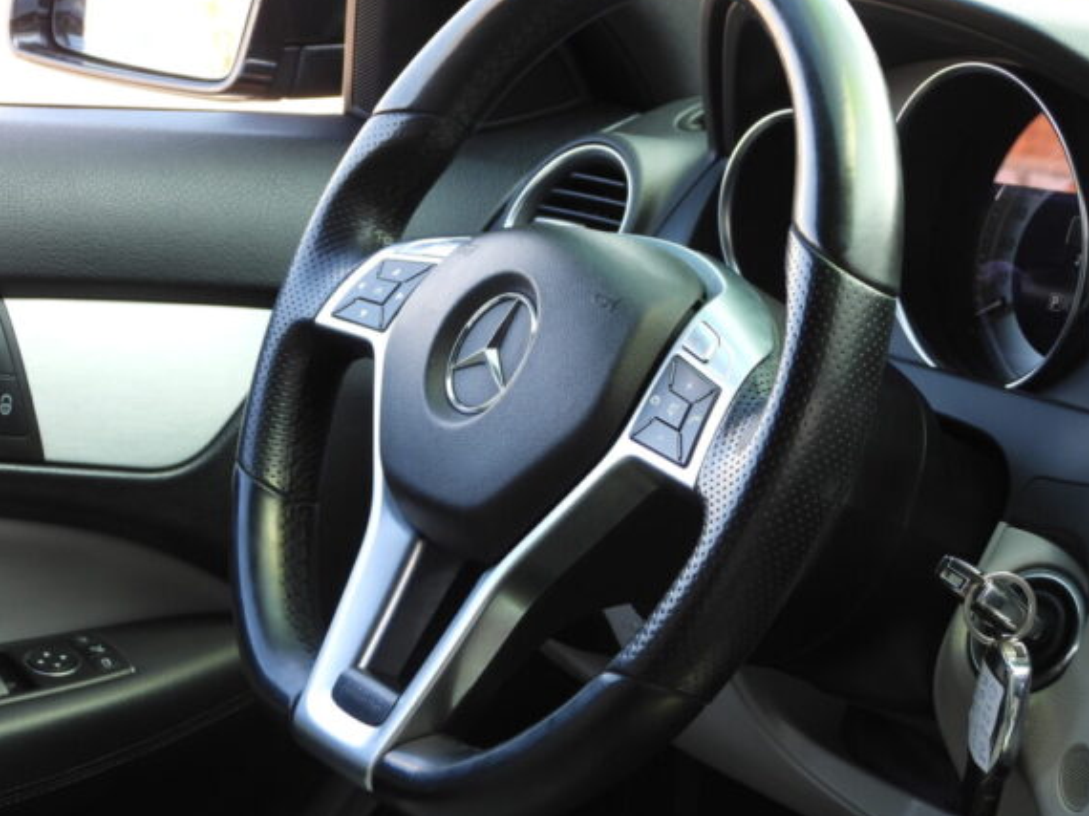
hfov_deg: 19.6
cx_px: 583
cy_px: 375
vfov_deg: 14.8
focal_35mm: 100
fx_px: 3145
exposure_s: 1/60
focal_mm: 14.4
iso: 140
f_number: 3.5
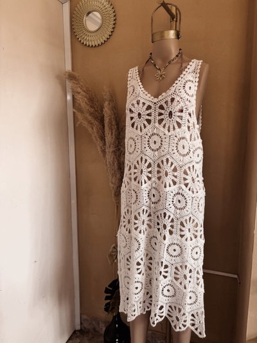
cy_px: 172
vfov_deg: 67.3
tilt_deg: -9.6
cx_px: 128
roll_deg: +0.1
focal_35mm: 26
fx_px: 257
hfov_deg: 53.1
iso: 100
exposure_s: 1/121
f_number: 1.6
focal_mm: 5.96
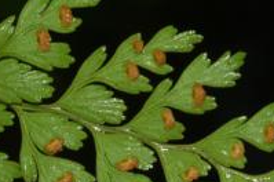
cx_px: 132
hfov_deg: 7.6
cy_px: 153
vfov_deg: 5.0
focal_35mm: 271
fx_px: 2059
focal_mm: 60
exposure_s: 1/60
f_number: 20
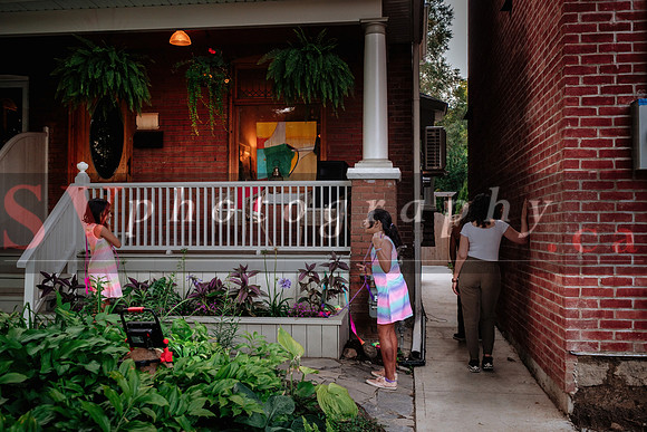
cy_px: 216
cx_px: 324
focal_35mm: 36
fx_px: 647
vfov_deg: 36.9
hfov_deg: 53.1
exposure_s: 1/250
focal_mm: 24
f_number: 4
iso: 800
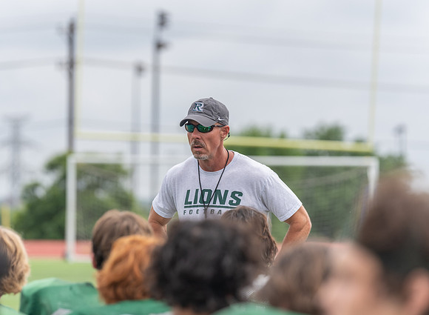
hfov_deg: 8.9
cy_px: 155
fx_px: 2758
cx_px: 189
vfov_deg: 6.5
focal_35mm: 224
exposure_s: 1/1250
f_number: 4
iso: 250
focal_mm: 200
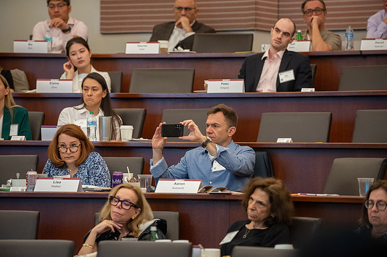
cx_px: 194
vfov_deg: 8.1
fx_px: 1825
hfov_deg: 12.1
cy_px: 128
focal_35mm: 170
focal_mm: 160
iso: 2000
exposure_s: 1/160
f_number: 2.8
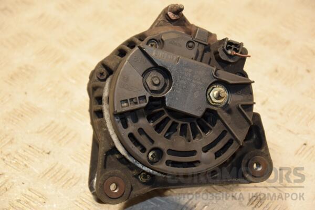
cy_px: 105
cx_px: 158
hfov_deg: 19.5
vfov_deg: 13.0
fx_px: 919
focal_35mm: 105
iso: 800
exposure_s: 1/100
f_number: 5.3
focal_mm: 70
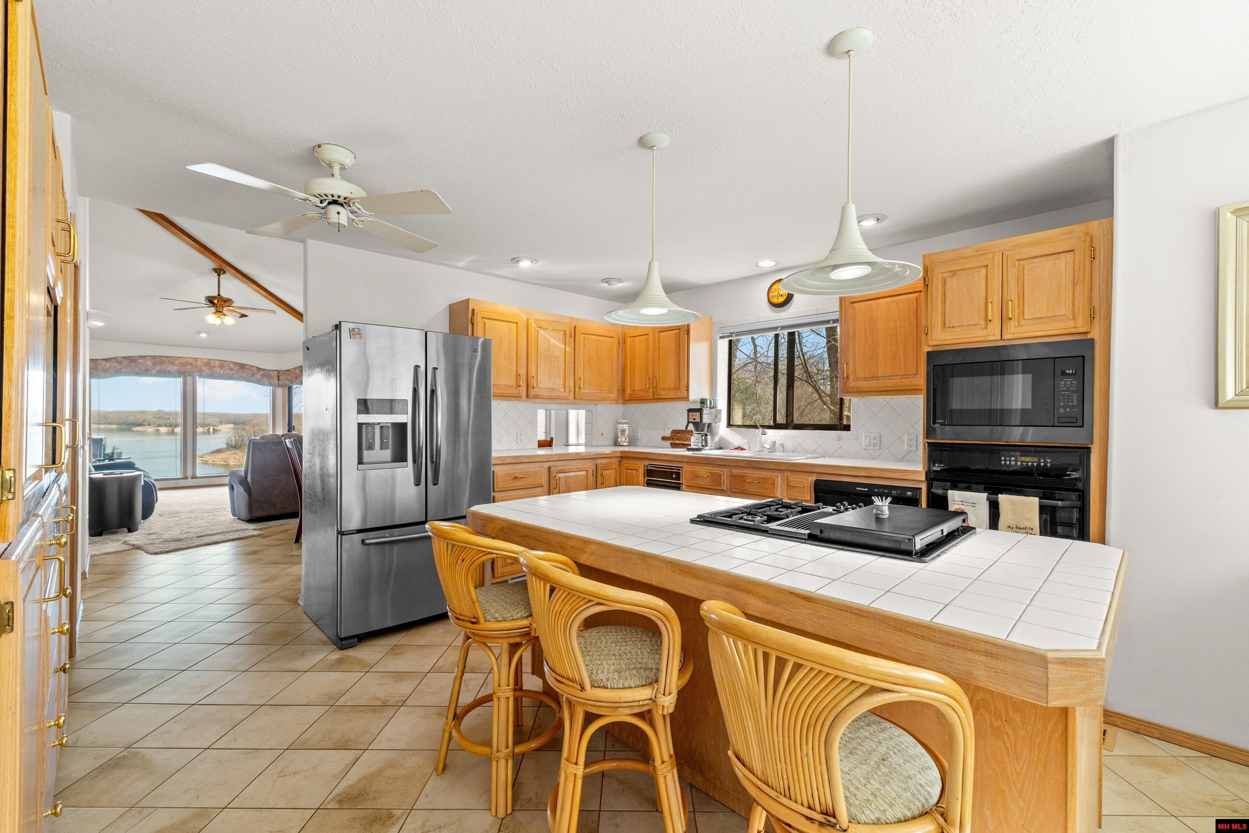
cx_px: 624
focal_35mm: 15
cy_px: 416
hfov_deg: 100.4
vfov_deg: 77.3
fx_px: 520
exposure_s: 1/2.5
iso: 200
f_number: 9
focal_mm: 10
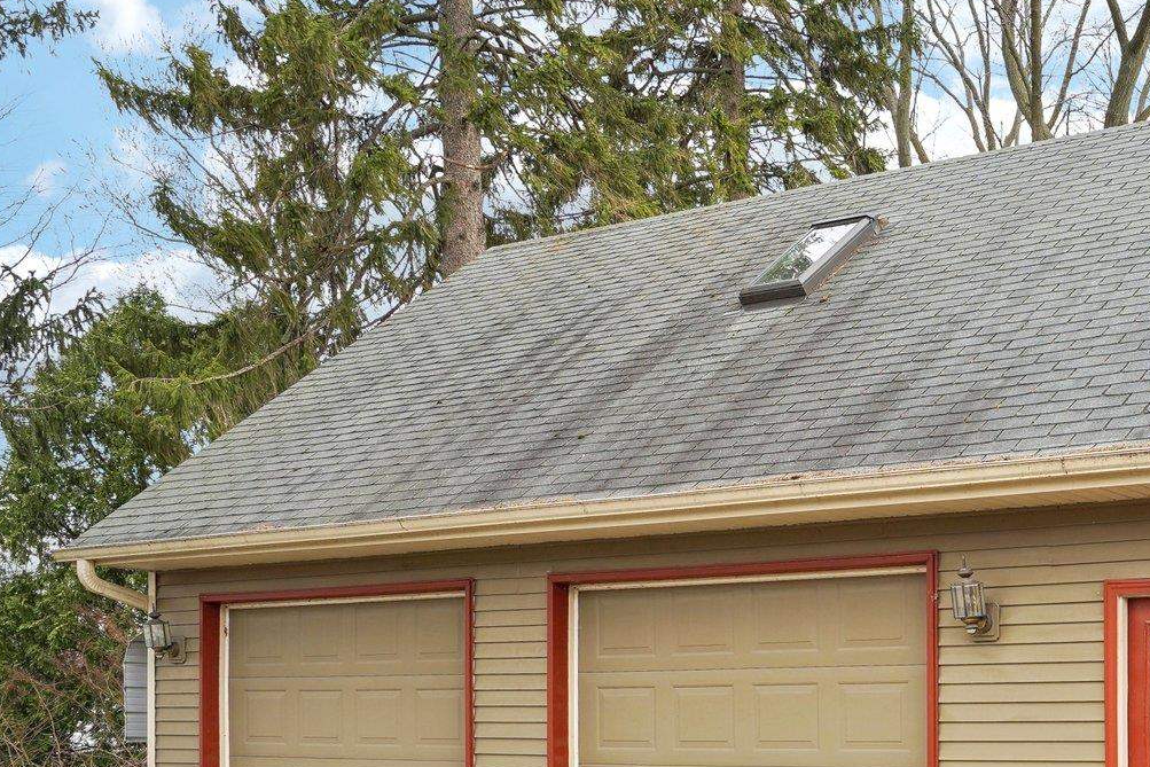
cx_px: 963
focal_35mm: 49
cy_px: 601
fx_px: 1565
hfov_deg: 38.4
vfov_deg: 27.1
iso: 160
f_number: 8
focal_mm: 24
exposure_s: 1/50
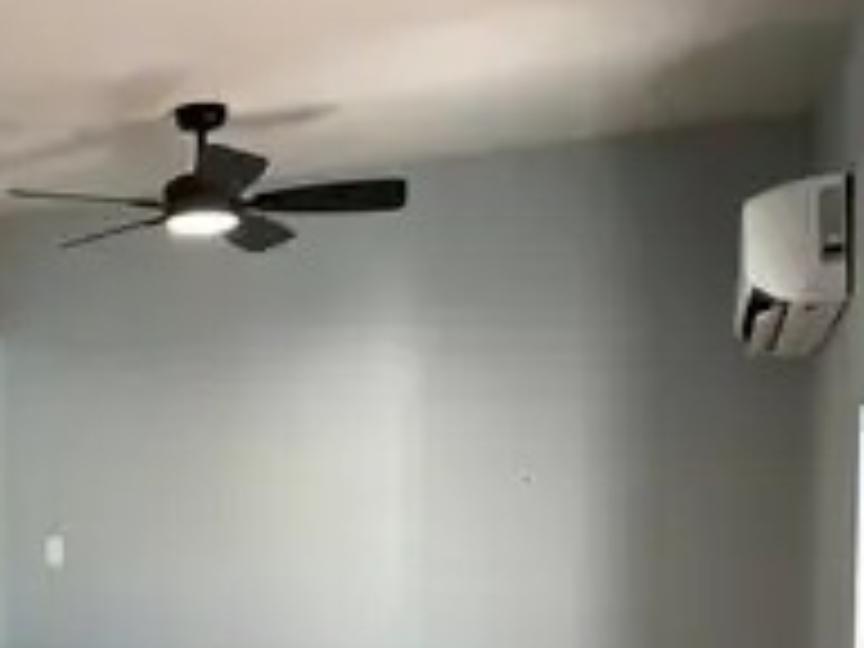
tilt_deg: -2.4
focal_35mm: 50
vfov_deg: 28.0
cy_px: 585
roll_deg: +0.0
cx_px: 104
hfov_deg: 36.1
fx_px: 1248
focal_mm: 6.76
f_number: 1.78
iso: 100
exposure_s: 1/121
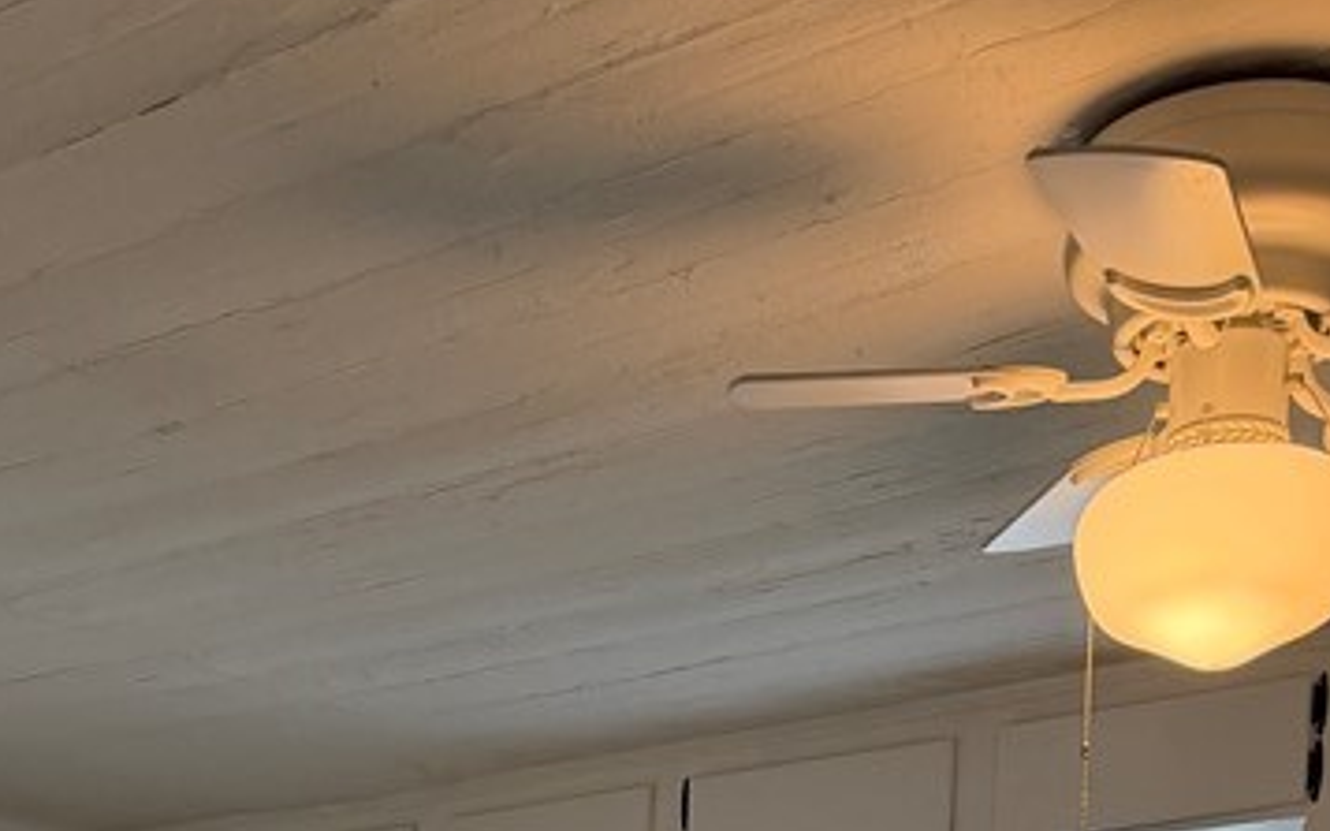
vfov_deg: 13.9
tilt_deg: -8.6
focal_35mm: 73
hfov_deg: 28.1
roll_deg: -0.5
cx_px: 455
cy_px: 1848
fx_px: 2646
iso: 200
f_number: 1.78
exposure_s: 1/177
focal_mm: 6.76
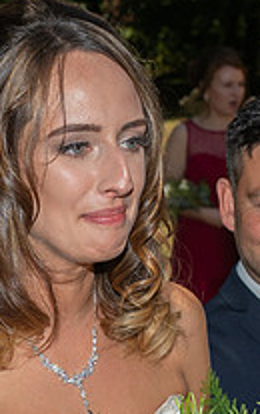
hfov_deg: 8.7
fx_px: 1695
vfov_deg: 13.9
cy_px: 261
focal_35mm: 150
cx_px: 22
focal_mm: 35
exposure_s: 1/250
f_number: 6.3
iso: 100
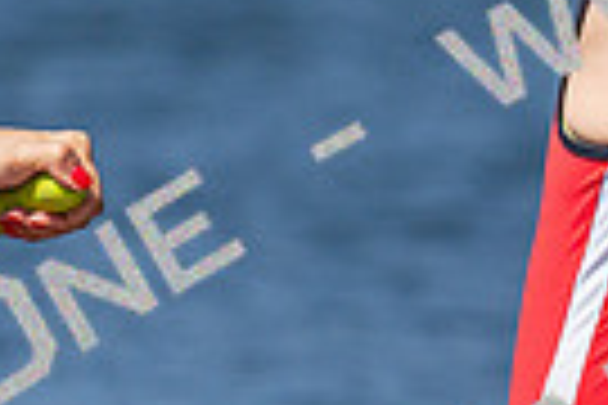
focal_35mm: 1696
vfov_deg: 0.8
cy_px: 119
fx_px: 28641
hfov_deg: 1.2
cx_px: 995
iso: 250
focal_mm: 394
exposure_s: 1/2000
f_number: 6.3
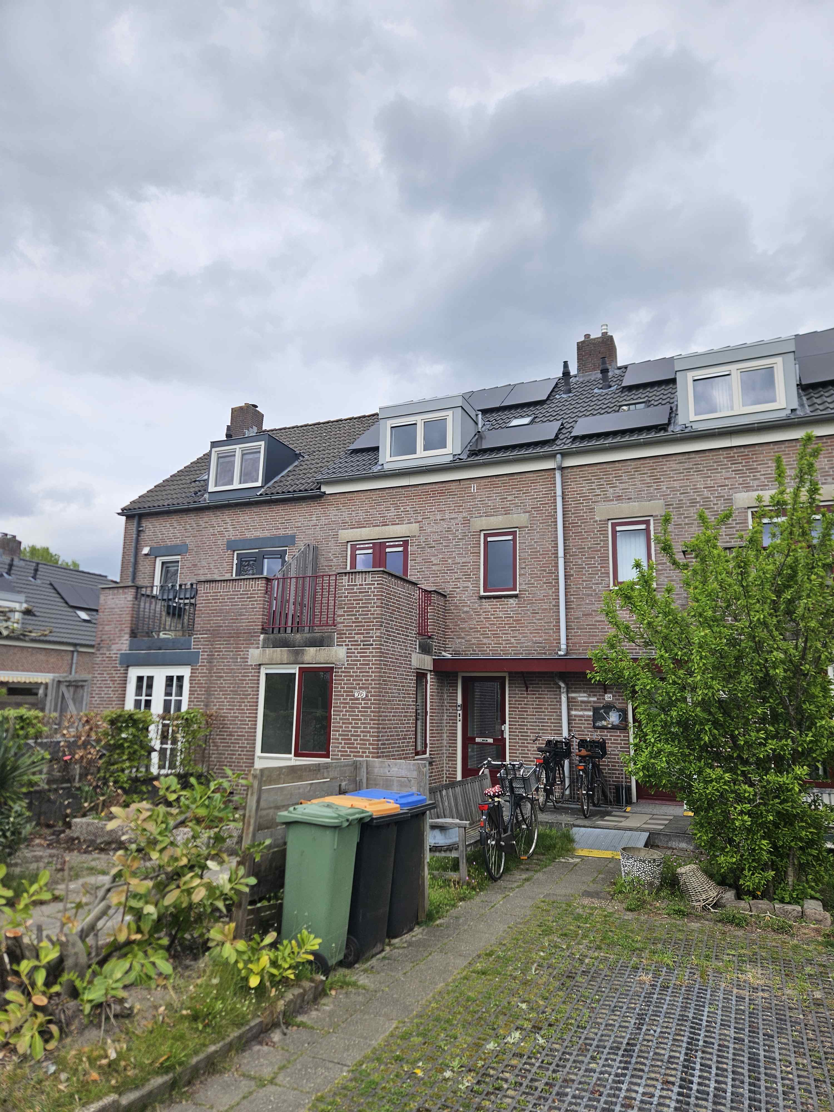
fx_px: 739
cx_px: 417
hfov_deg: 58.9
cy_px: 556
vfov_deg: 73.9
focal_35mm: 23
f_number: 1.8
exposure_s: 1/2436
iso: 25
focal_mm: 5.4
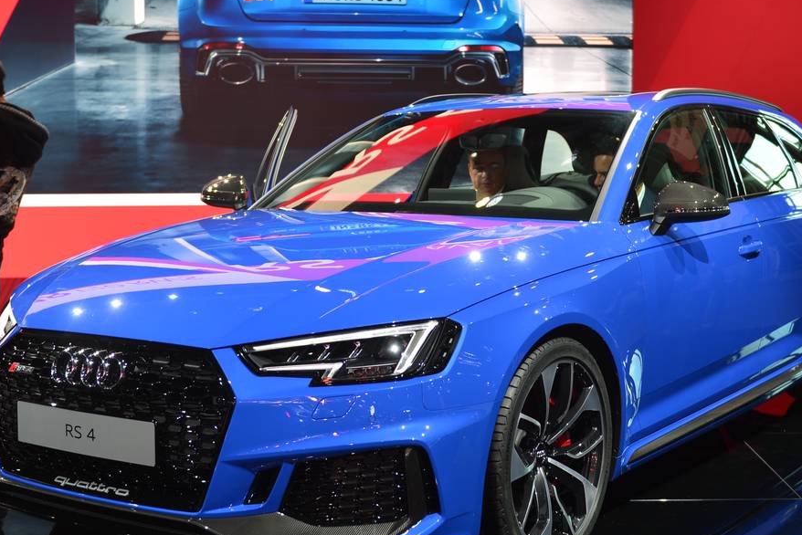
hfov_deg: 33.8
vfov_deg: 23.0
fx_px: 1315
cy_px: 260
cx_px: 474
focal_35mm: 59
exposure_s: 1/60
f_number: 3.2
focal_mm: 32
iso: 110
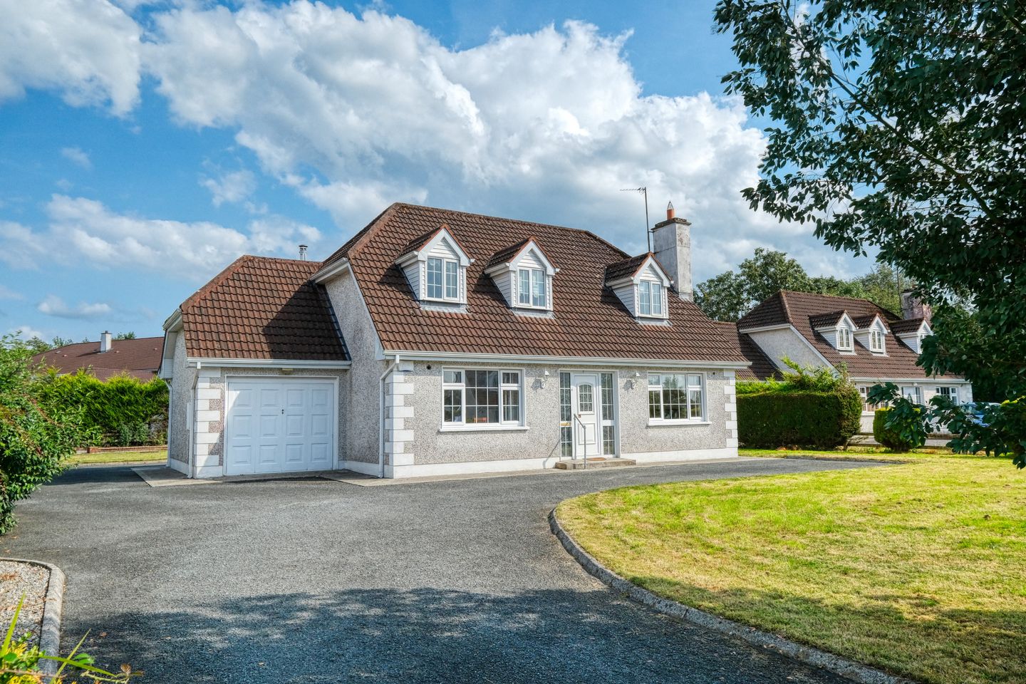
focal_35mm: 25
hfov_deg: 71.5
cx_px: 513
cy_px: 342
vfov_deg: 51.3
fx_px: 712
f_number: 9
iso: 1000
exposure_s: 1/800
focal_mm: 16.6
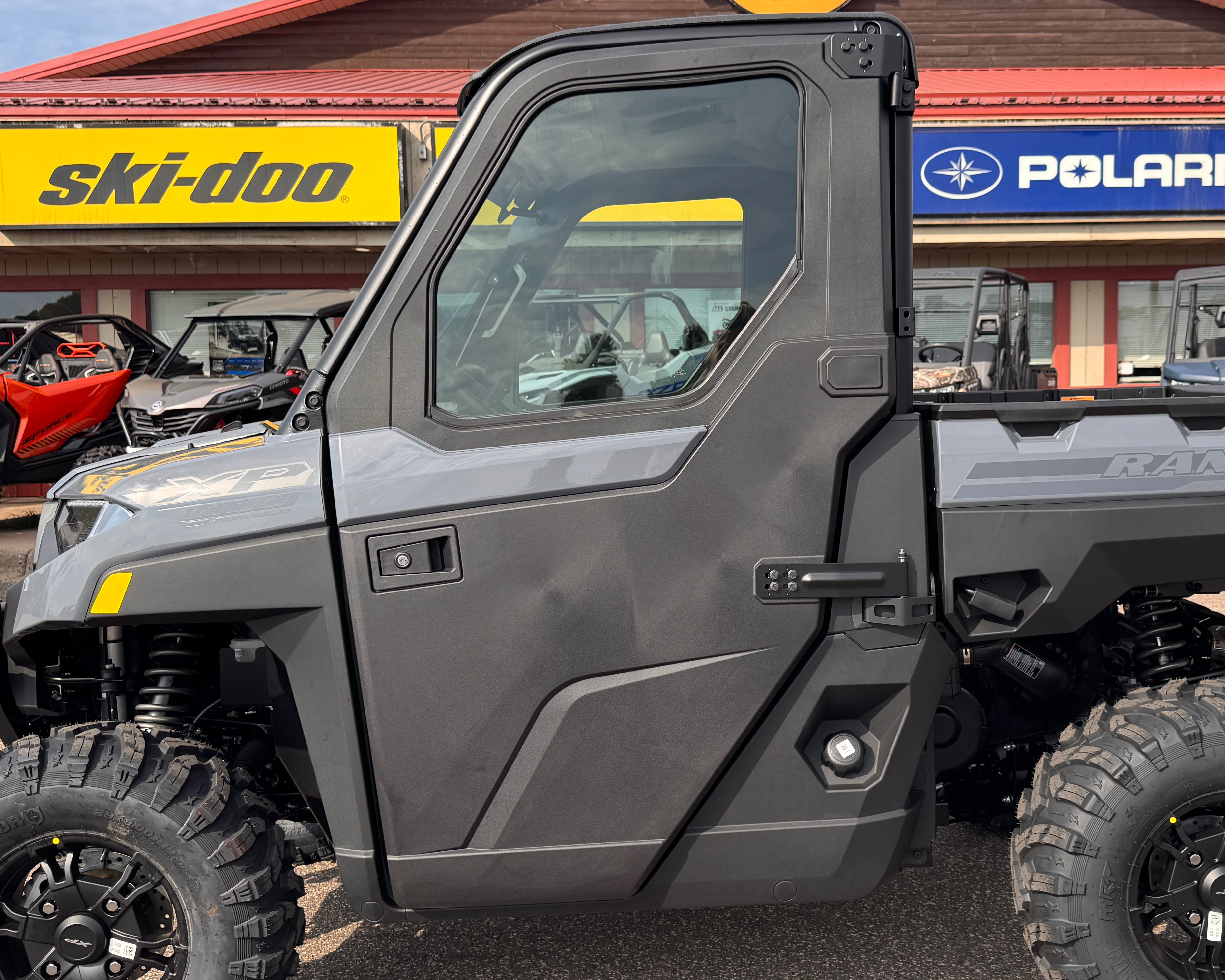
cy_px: 461
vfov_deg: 41.1
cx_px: 725
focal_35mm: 36
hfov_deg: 50.0
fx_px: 1305
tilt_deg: -4.2
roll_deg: +0.8
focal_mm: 6.76
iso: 80
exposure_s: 1/2506
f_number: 1.78
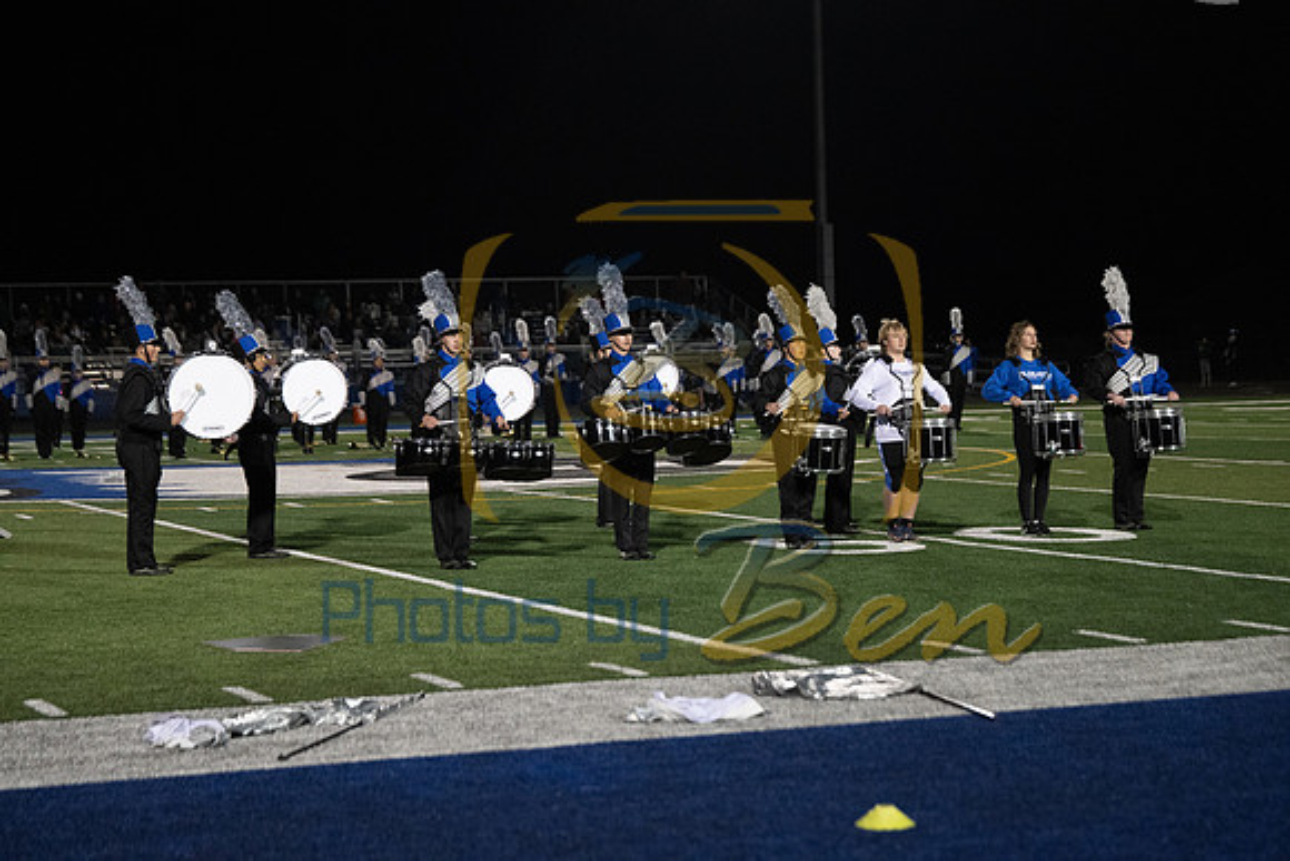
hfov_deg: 25.7
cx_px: 645
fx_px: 2831
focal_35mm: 79
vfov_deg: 17.3
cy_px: 430
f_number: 2.8
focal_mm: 79
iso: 5000
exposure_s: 1/1250
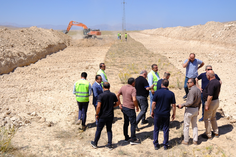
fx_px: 269
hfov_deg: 47.4
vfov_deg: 32.6
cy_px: 78
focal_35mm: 41
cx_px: 118
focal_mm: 27.5
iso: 320
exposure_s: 1/2500
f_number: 4
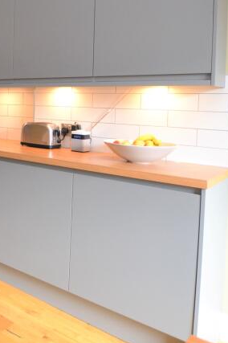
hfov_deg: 28.6
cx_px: -83
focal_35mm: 36
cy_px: 106
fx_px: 343
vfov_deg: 51.8
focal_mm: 10
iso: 640
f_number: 3.5
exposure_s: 1/60
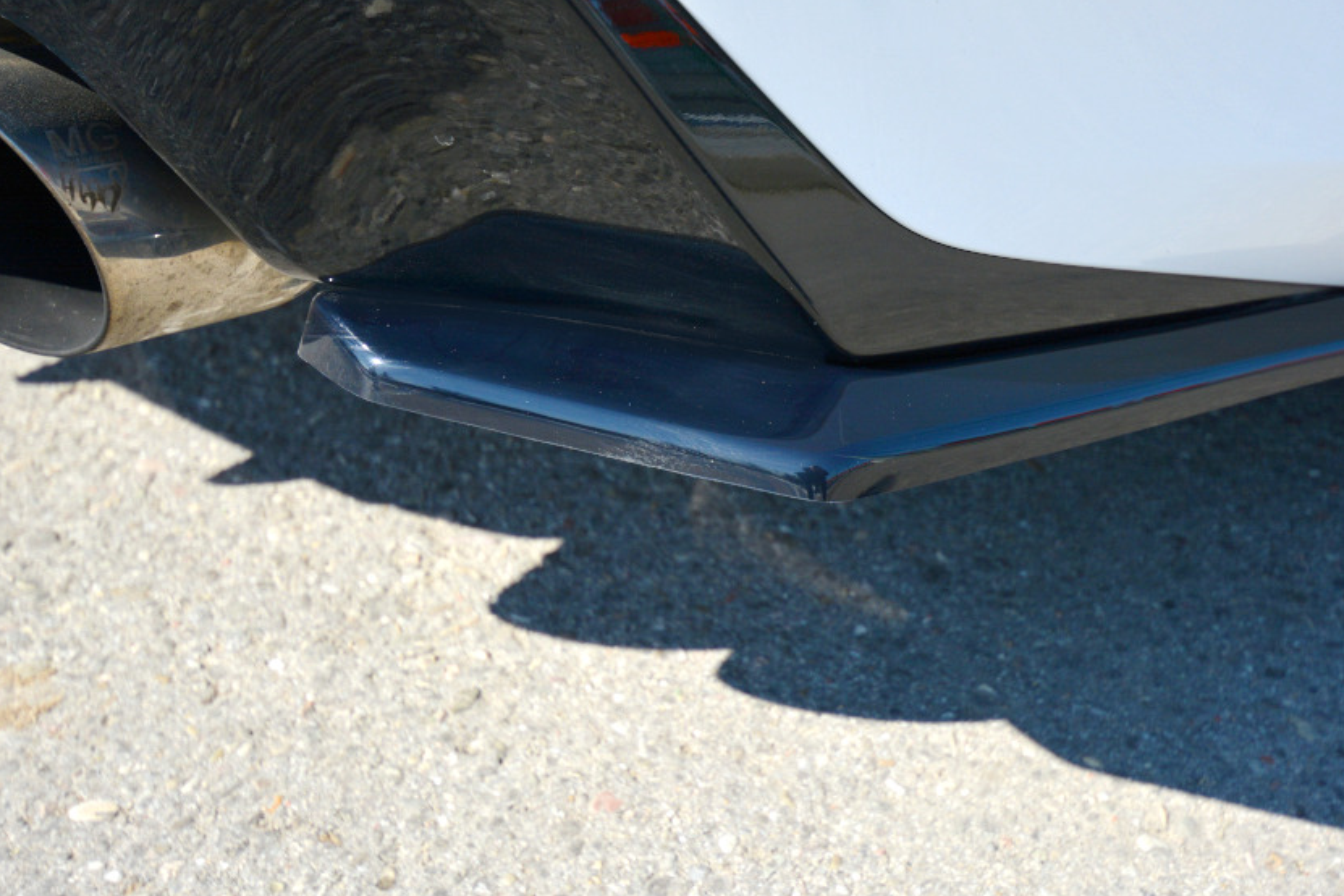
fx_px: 1941
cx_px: 822
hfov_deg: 38.0
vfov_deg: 25.9
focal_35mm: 52
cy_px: 317
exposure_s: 1/1250
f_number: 4.5
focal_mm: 24
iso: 200
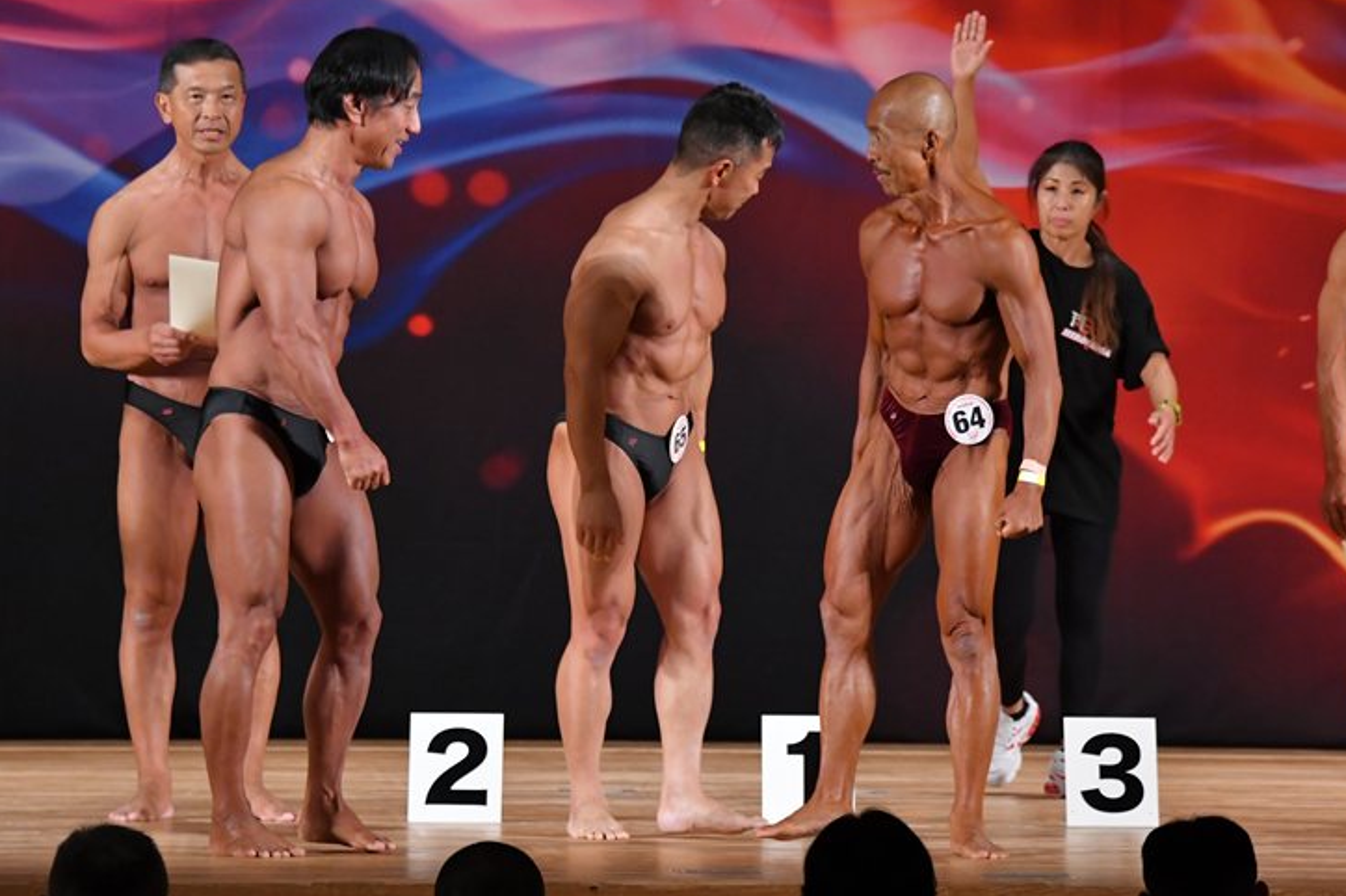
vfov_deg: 5.7
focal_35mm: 241
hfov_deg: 8.5
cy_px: 429
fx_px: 9006
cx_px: 689
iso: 3200
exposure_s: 1/400
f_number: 5.6
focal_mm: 150
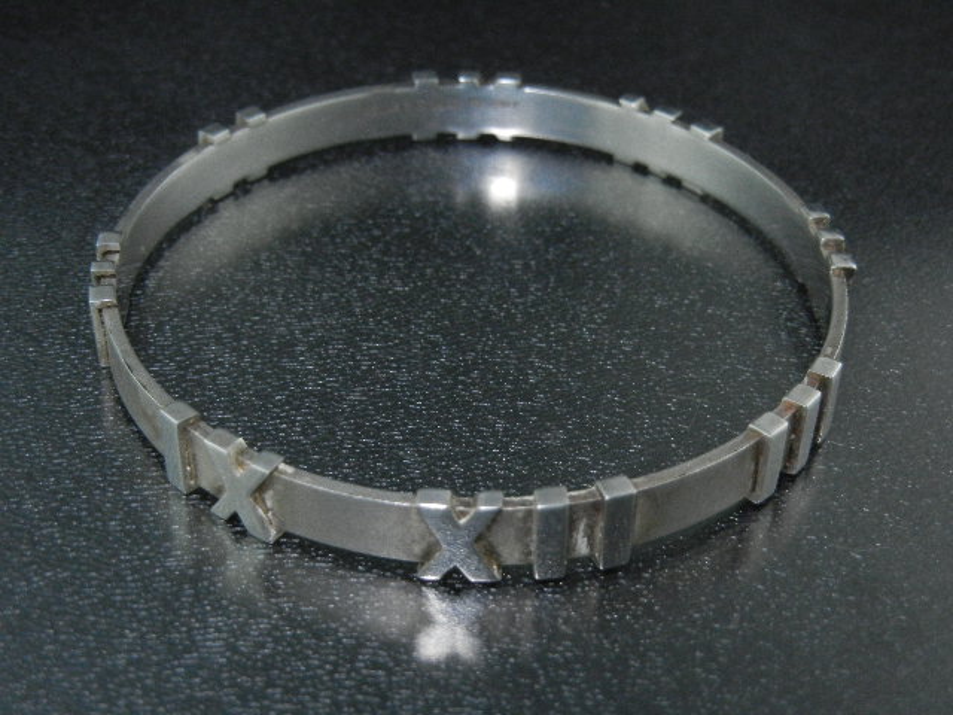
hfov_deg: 32.7
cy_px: 358
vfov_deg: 24.8
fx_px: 1624
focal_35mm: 59
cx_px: 476
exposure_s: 1/30
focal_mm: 10.6
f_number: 8
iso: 800
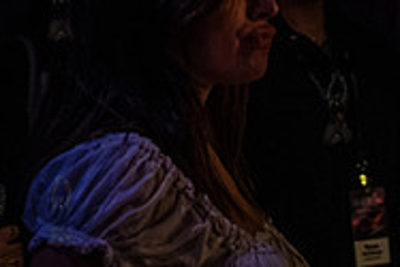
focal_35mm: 180
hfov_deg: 11.4
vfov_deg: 7.6
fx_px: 2001
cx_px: 336
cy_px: 106
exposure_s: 1/160
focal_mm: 58
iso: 16000
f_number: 2.8
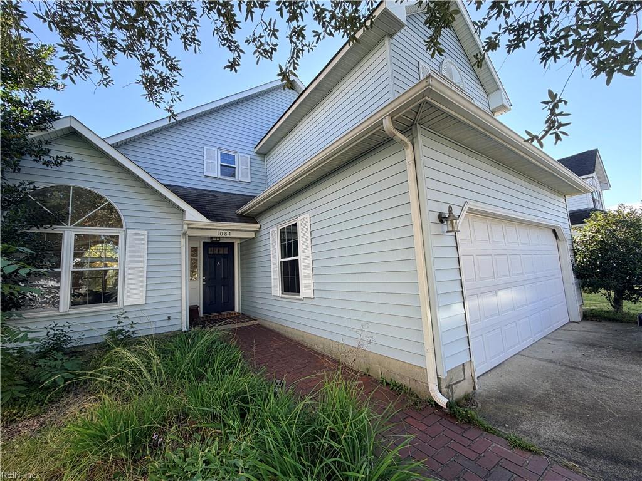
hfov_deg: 102.1
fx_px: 260
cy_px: 240
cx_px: 321
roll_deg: +3.1
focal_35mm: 14
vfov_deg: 85.7
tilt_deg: +6.9
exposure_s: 1/336
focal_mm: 2.22
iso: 50
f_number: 2.2
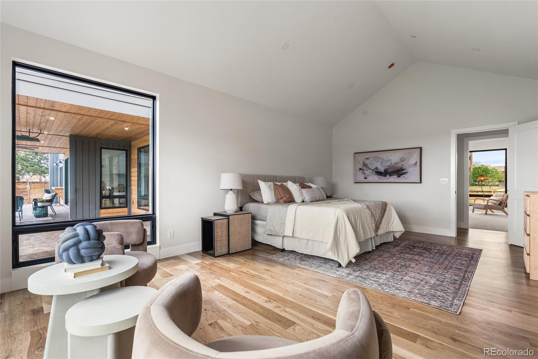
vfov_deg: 73.7
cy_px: 180
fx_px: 239
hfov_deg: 96.7
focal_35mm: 16
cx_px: 269
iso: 500
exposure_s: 1/8
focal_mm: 16
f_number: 8
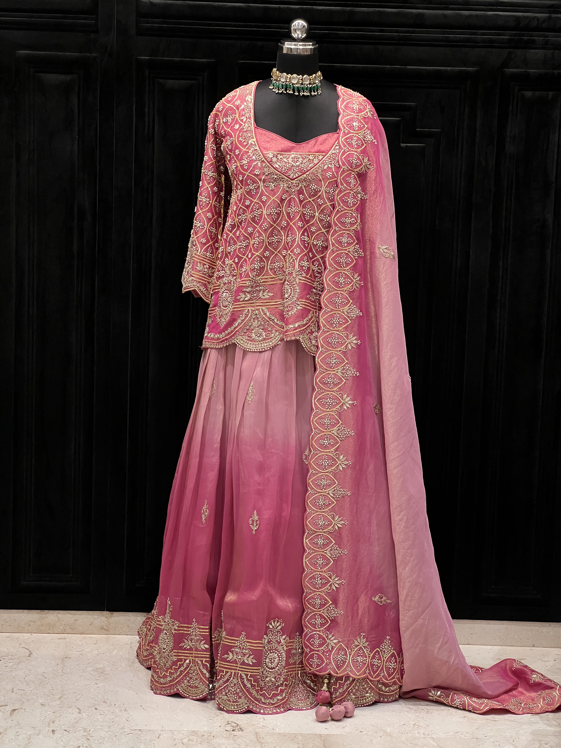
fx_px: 1664
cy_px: 374
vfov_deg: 25.3
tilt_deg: -7.7
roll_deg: -1.7
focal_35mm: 77
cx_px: 280
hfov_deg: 19.1
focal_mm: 9
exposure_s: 1/100
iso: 160
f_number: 2.8
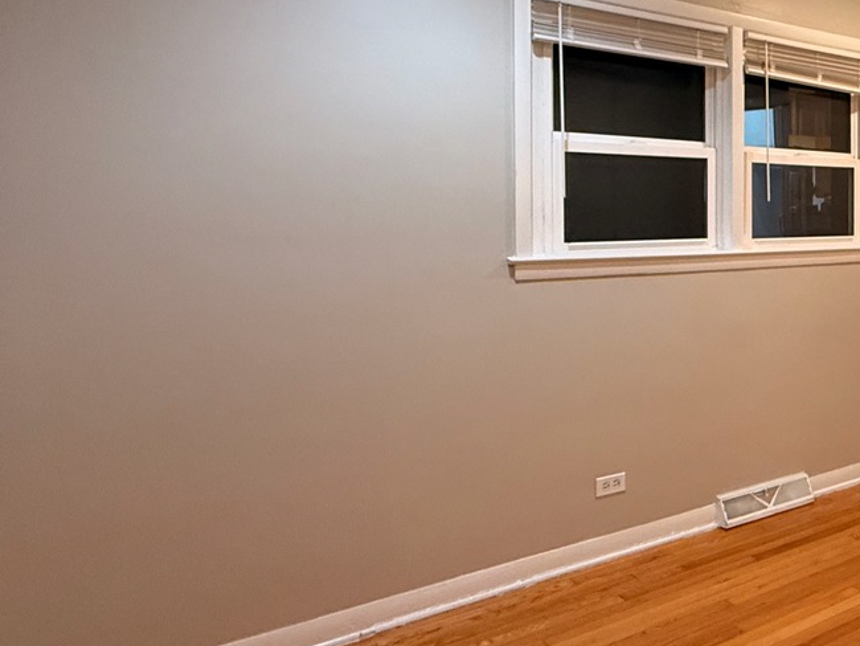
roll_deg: +2.4
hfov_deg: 46.0
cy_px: 229
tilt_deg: -0.6
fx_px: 770
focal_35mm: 31
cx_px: 910
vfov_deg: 45.0
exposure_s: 1/60
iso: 320
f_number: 2.2
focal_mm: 2.22
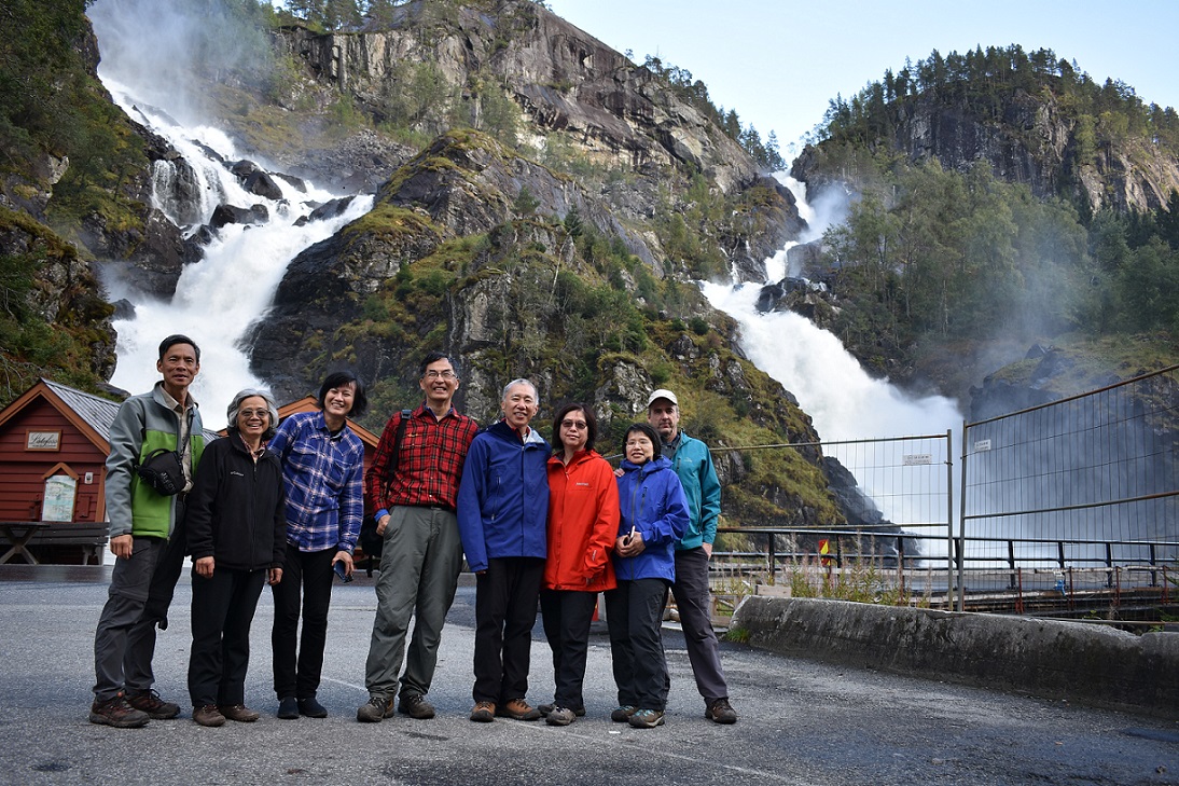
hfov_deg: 59.5
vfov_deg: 41.7
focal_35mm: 32
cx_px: 590
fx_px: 1031
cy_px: 393
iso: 100
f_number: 5
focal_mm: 21
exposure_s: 1/100
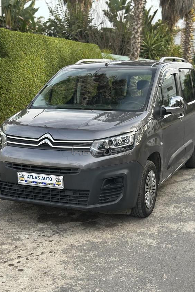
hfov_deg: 26.5
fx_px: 415
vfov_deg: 38.9
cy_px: 148
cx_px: 102
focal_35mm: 51
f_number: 1.78
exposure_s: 1/458
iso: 80
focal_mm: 6.86
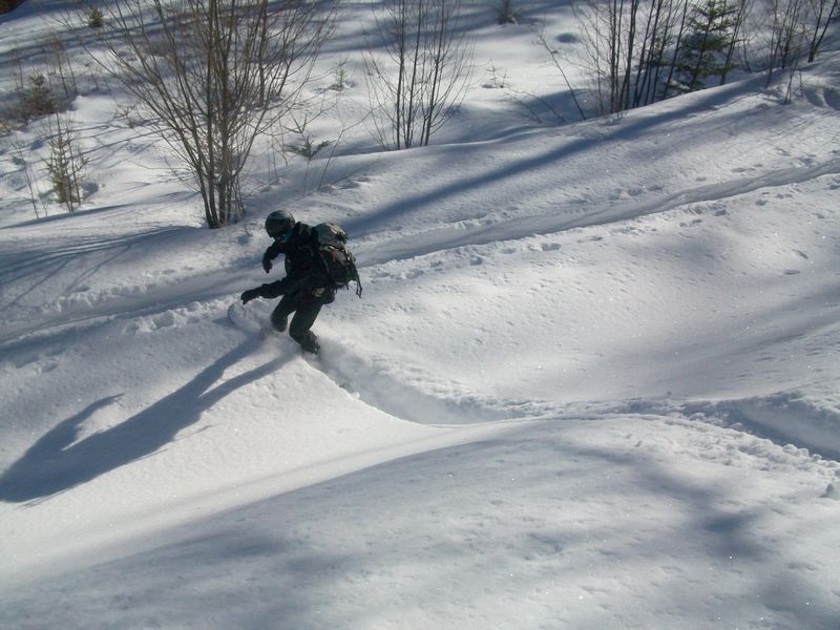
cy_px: 315
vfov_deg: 41.8
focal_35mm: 34
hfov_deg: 54.0
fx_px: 825
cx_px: 420
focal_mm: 5.7
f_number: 5.5
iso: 80
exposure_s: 1/1250
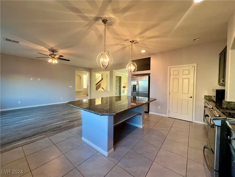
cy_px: 88
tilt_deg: -2.4
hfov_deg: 106.2
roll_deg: -0.5
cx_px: 118
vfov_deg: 89.9
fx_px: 88
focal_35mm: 13
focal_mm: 1.57
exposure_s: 1/60
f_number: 1.8
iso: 125
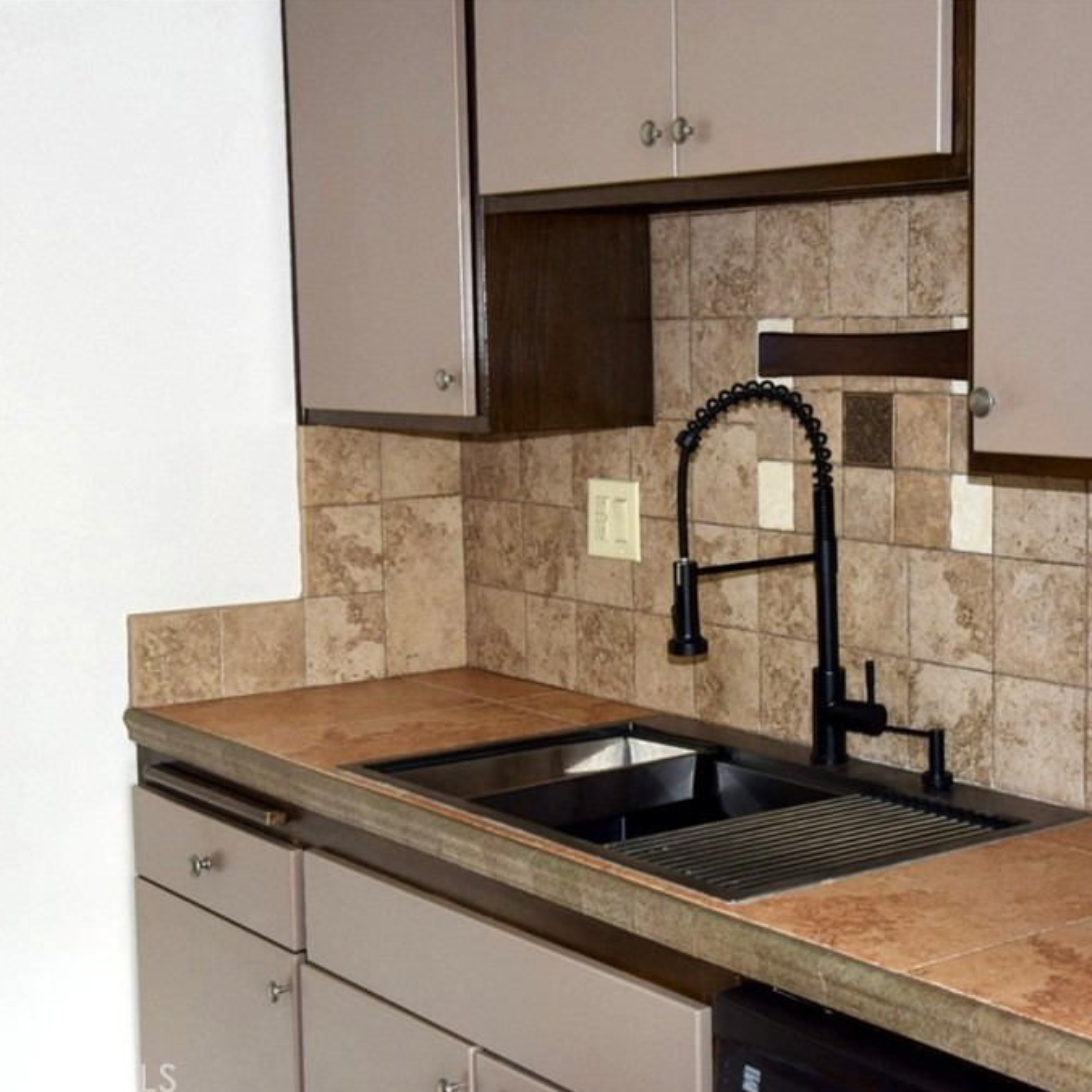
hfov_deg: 29.4
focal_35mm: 58
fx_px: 2070
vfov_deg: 29.6
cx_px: 678
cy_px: 549
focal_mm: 30
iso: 800
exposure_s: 1/60
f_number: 4.2
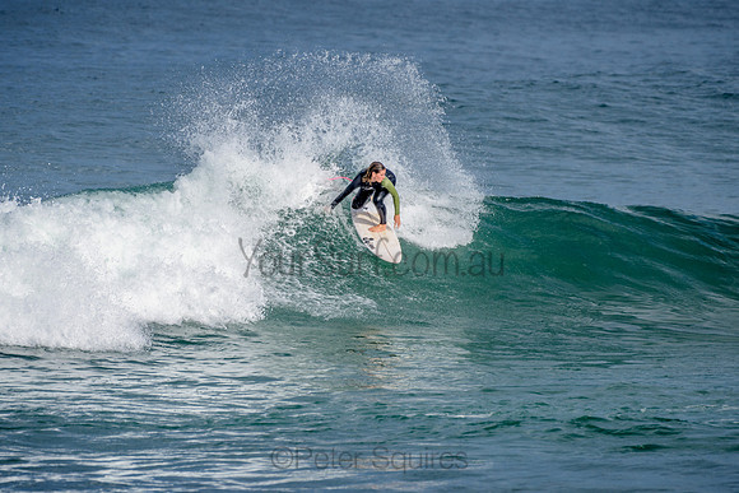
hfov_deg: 3.4
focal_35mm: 612
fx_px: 12566
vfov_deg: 2.2
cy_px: 246
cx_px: 370
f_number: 5.6
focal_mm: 500
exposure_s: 1/1250
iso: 110
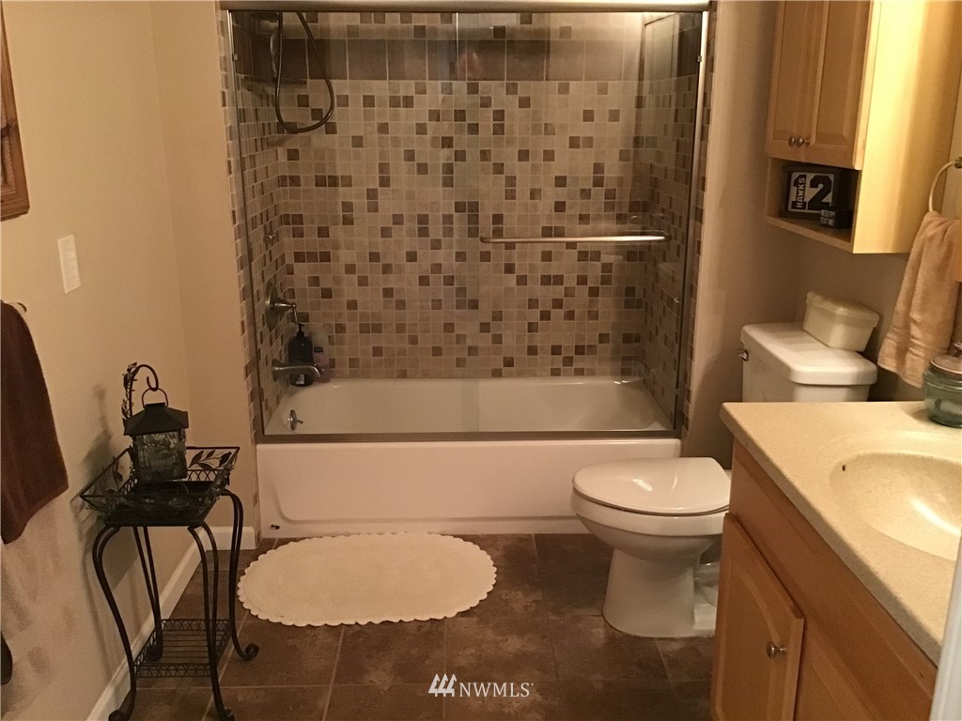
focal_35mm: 31
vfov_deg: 45.4
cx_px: 481
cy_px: 360
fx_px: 862
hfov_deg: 58.4
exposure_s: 1/15
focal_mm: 3.3
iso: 250
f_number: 2.4
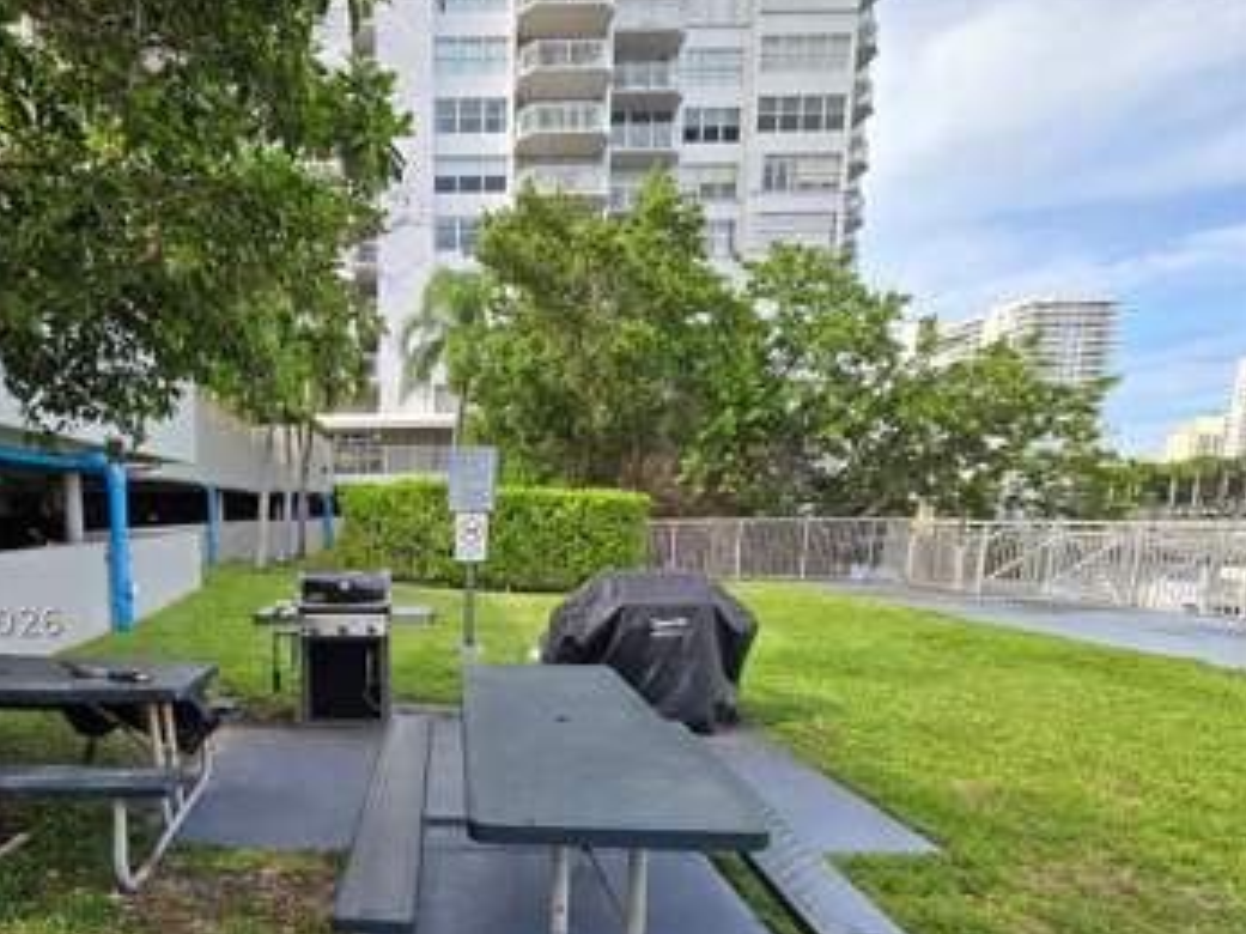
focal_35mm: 18
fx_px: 648
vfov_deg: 69.6
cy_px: 621
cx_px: 391
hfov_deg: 84.0
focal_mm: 2.2
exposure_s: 1/1111
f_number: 2.2
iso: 50
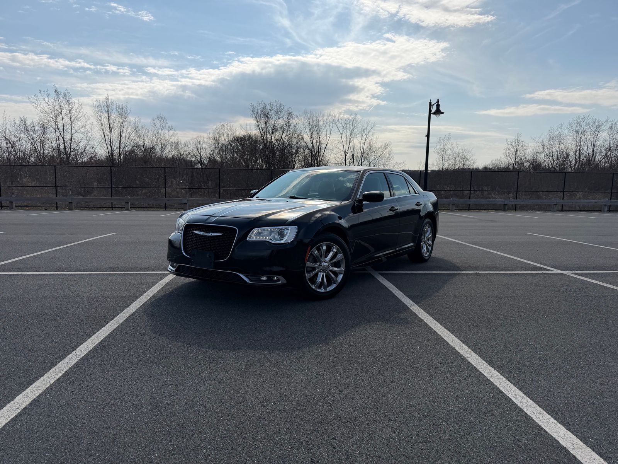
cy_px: 232
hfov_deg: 71.6
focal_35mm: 24
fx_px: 428
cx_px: 309
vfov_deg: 56.8
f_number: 1.78
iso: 80
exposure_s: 1/10309
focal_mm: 6.76
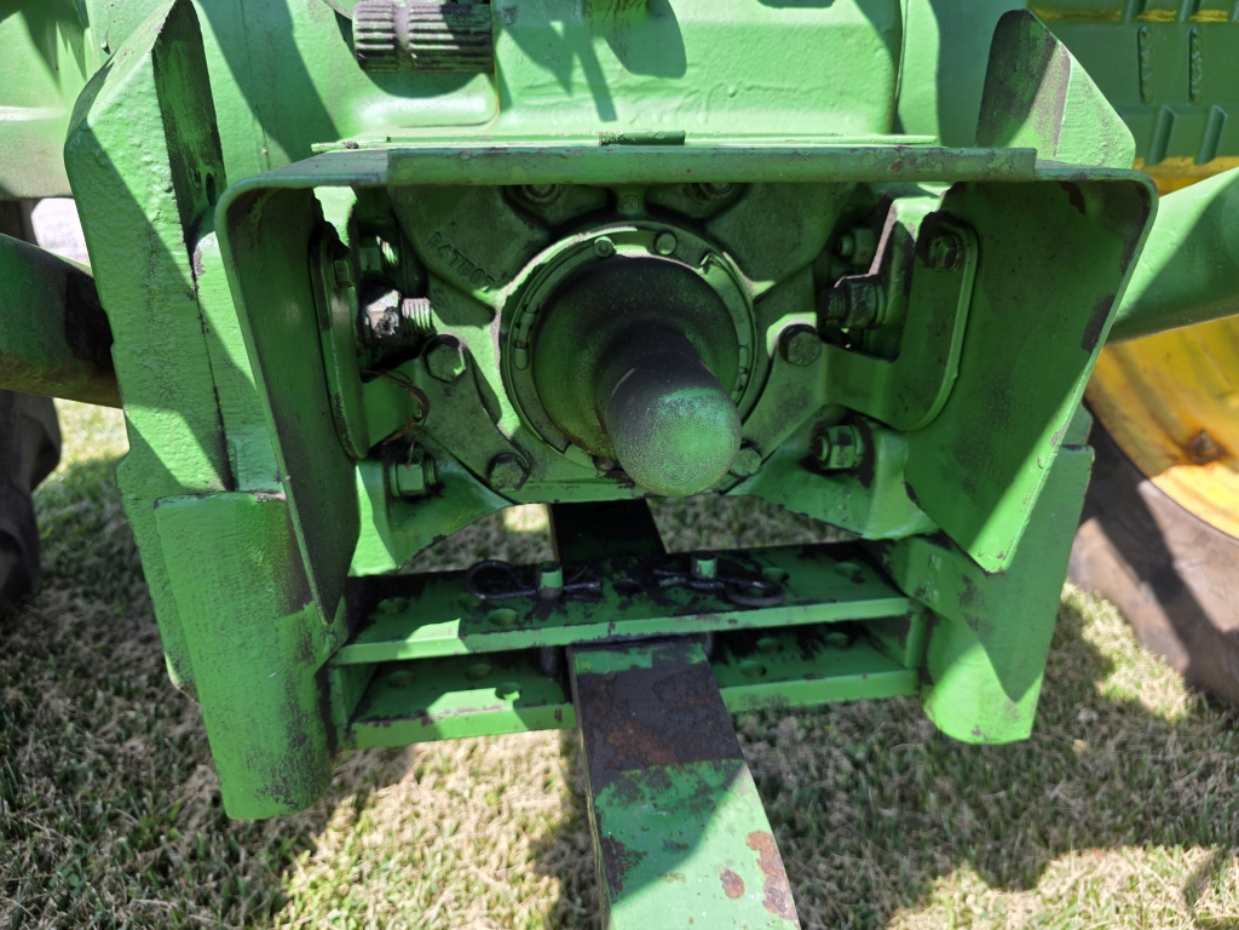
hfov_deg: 73.9
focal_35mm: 23
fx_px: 823
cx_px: 620
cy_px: 465
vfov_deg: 58.9
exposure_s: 1/359
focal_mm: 6.3
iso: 32
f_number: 1.7
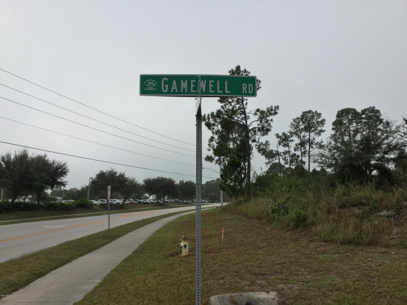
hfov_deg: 58.4
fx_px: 364
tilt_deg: +8.6
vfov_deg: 45.4
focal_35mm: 31
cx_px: 204
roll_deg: -0.4
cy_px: 152
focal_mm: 3.3
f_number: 2.4
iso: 25
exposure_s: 1/2092
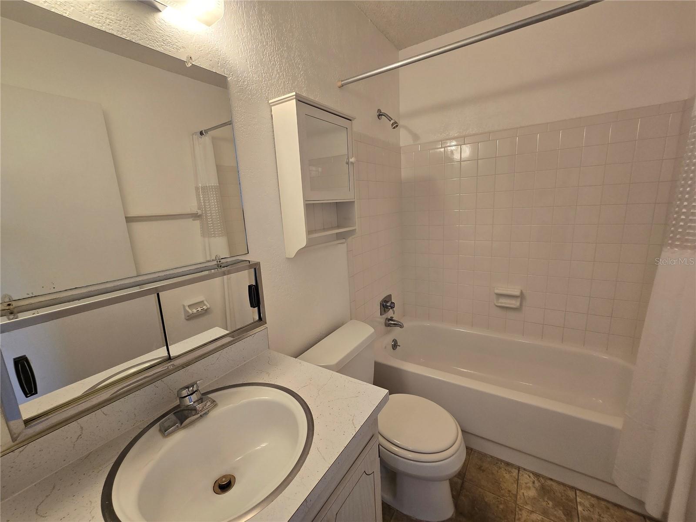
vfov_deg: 89.9
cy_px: 261
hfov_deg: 106.2
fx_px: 261
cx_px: 348
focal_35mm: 13
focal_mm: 2.2
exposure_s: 1/60
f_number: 2.2
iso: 160
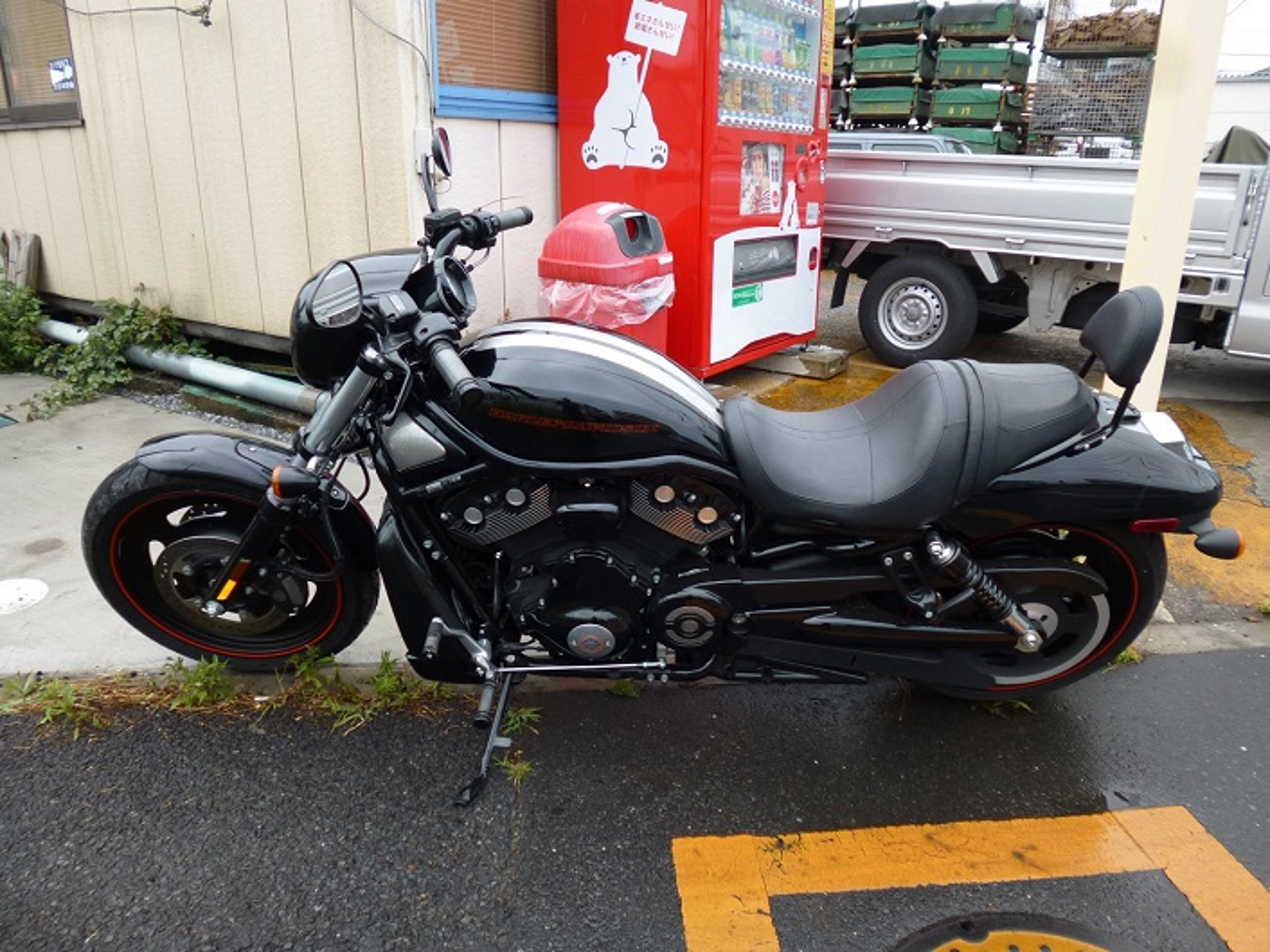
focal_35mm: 24
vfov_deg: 56.8
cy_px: 476
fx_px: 880
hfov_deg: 71.6
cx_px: 635
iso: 100
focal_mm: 4.3
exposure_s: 1/200
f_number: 2.8
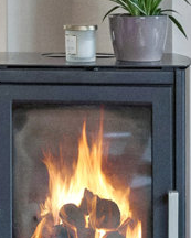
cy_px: -99
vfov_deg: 9.3
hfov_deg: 7.3
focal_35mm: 203
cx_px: -184
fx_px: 1433
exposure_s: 1/20
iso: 1250
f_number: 8
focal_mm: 26.5
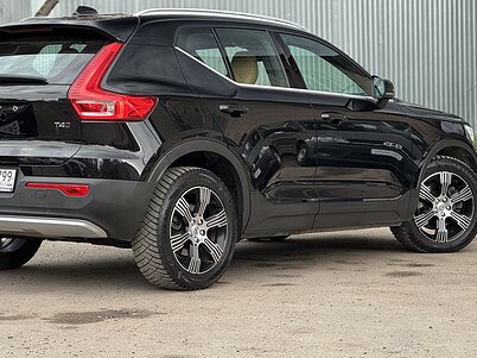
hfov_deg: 18.7
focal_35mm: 105
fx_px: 1446
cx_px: 193
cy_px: 138
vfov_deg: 14.1
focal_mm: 9
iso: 250
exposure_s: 1/60
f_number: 2.8
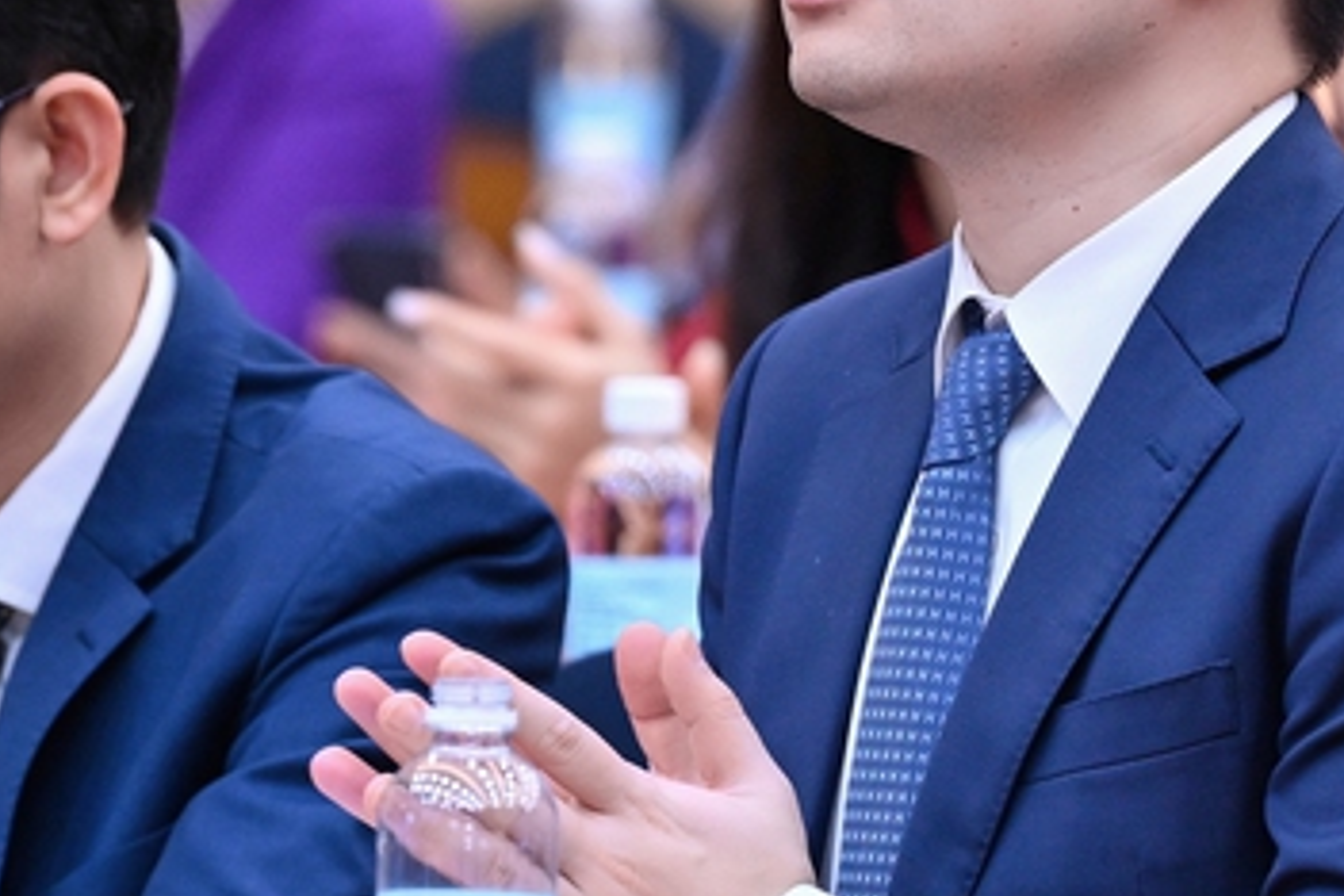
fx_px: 26803
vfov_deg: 1.9
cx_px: 605
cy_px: 354
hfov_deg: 2.9
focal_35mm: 718
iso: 1600
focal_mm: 200
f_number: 3.5
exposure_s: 1/125
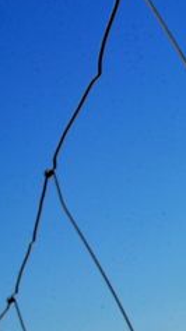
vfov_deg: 14.4
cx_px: 436
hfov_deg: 7.6
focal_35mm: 148
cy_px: 259
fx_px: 1304
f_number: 29
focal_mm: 35
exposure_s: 1/100
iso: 200
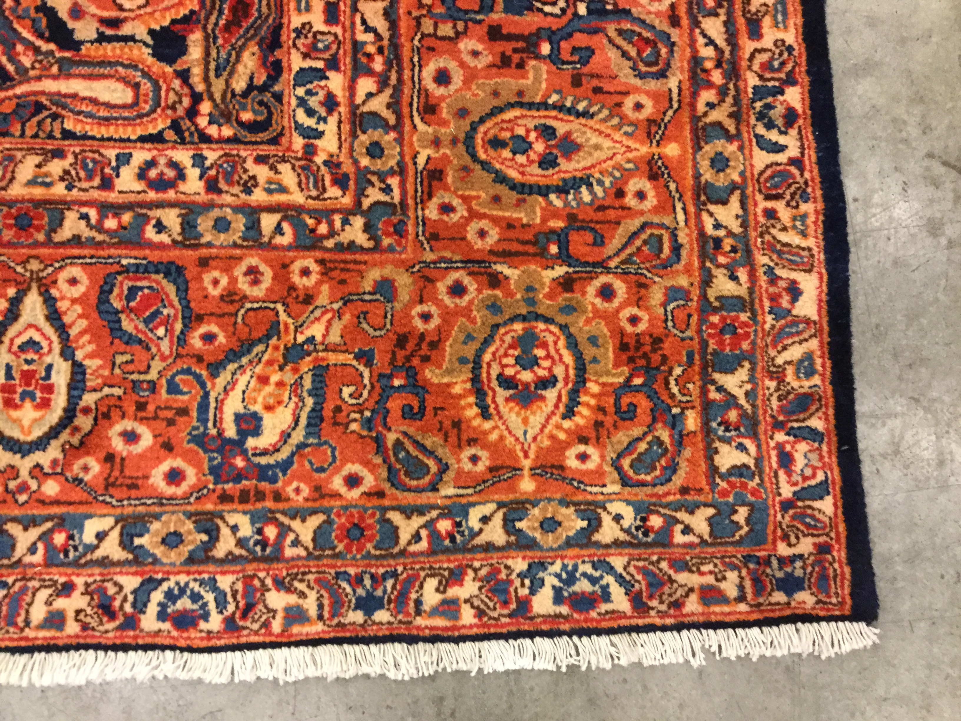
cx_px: 480
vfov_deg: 45.4
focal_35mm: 31
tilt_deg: -84.4
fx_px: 861
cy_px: 360
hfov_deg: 58.4
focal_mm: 3.3
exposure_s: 1/24
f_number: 2.4
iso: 200
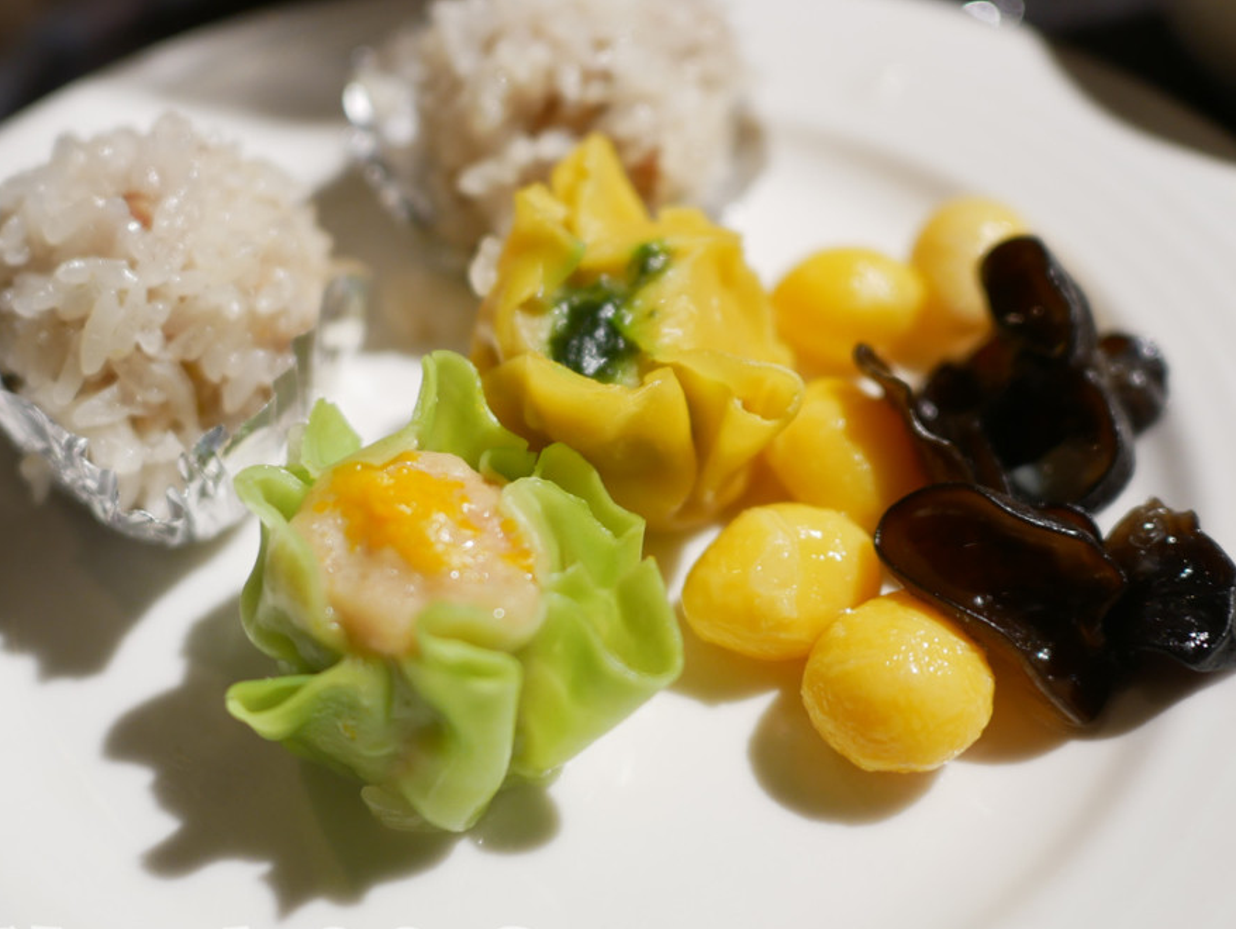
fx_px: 1465
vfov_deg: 35.2
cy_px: 453
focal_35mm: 41
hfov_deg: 45.7
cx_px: 572
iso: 250
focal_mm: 15
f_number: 1.7
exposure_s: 1/60
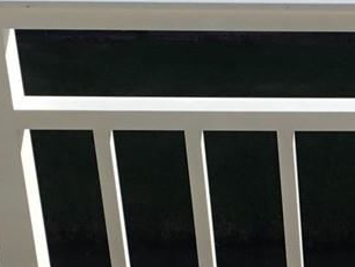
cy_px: 398
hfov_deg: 11.7
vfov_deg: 9.0
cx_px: 505
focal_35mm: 162
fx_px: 1663
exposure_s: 1/1087
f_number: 2.4
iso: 25
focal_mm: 3.3
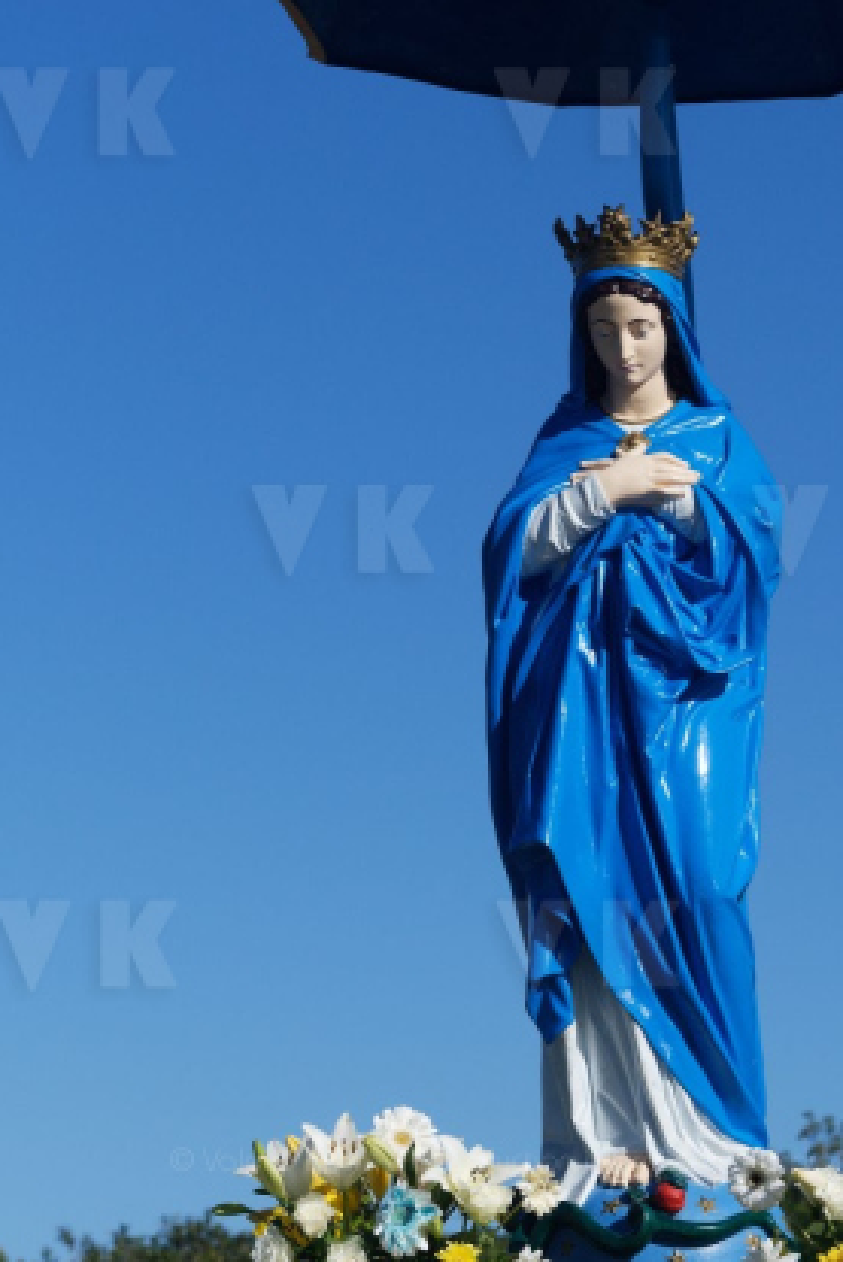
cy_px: 613
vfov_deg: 11.2
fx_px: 6417
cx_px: 585
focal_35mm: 183
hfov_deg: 7.5
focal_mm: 85
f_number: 8
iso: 250
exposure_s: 1/1600
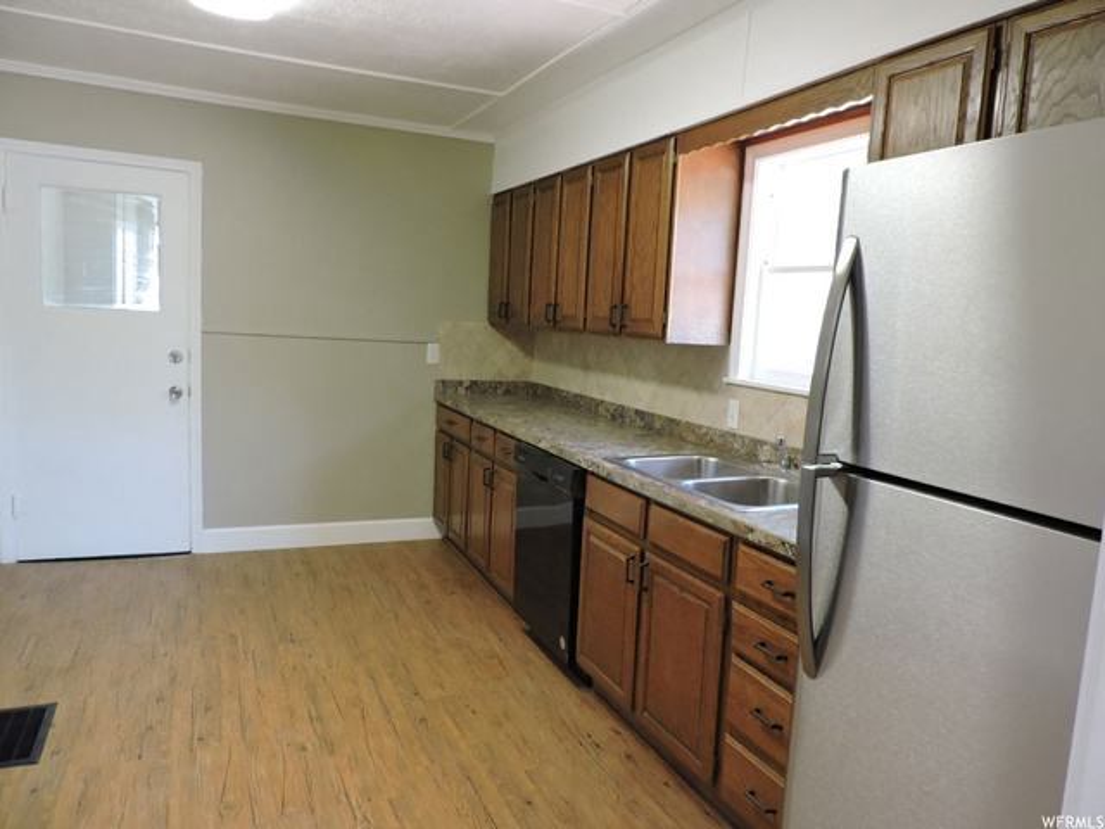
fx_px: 766
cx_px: 552
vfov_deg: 56.8
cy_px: 414
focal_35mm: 24
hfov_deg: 71.6
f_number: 3
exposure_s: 1/30
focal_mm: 4.3
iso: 250
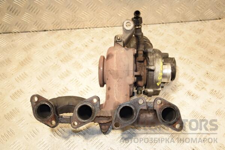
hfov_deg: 46.4
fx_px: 262
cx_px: 112
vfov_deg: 31.9
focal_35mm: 42
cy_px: 75
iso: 800
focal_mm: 28
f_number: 5
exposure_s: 1/200
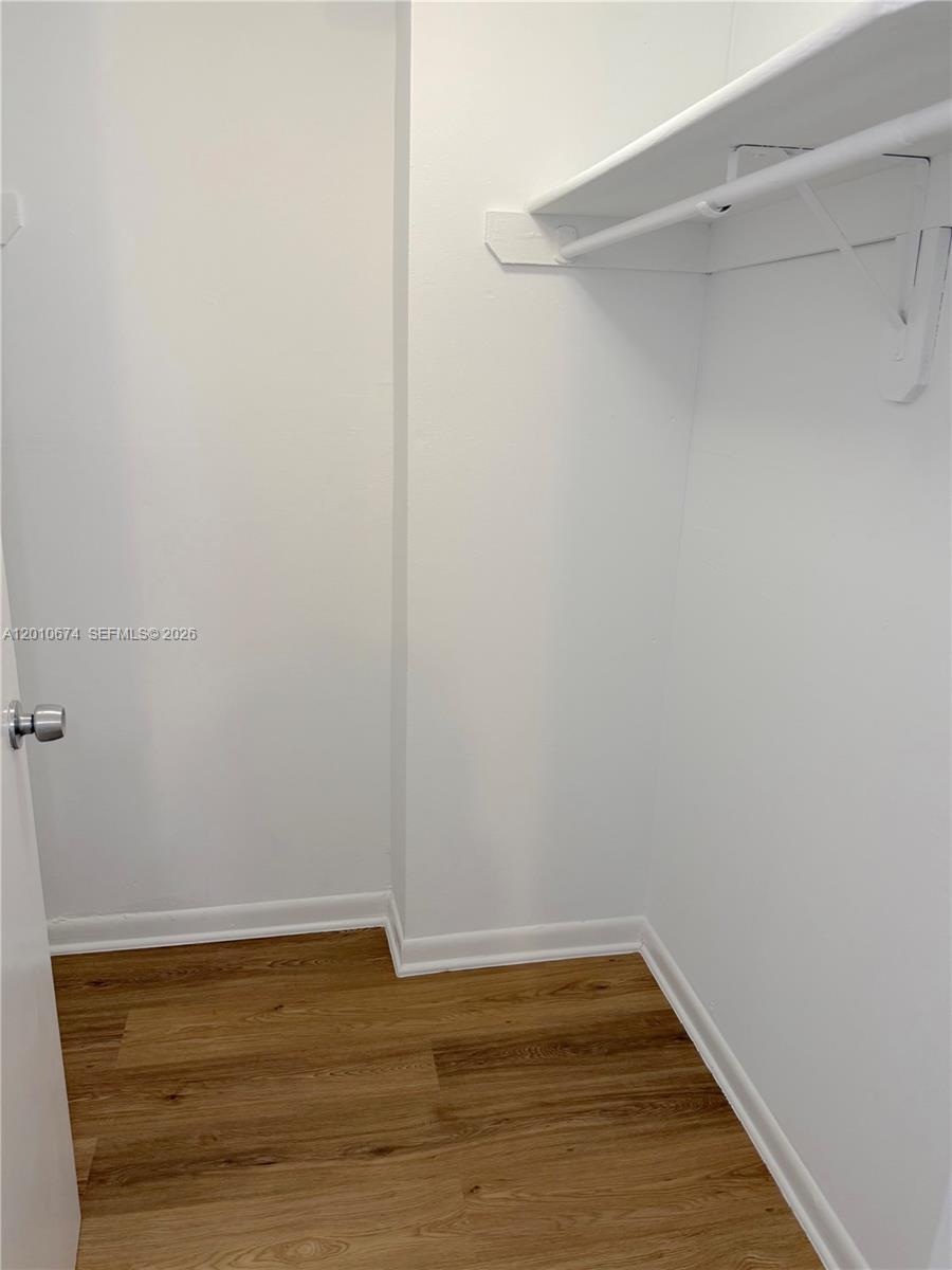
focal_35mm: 24
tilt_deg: -17.4
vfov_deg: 71.6
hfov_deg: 56.8
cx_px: 476
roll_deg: -3.2
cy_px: 635
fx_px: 880
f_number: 1.78
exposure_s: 1/60
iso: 160
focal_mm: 6.76
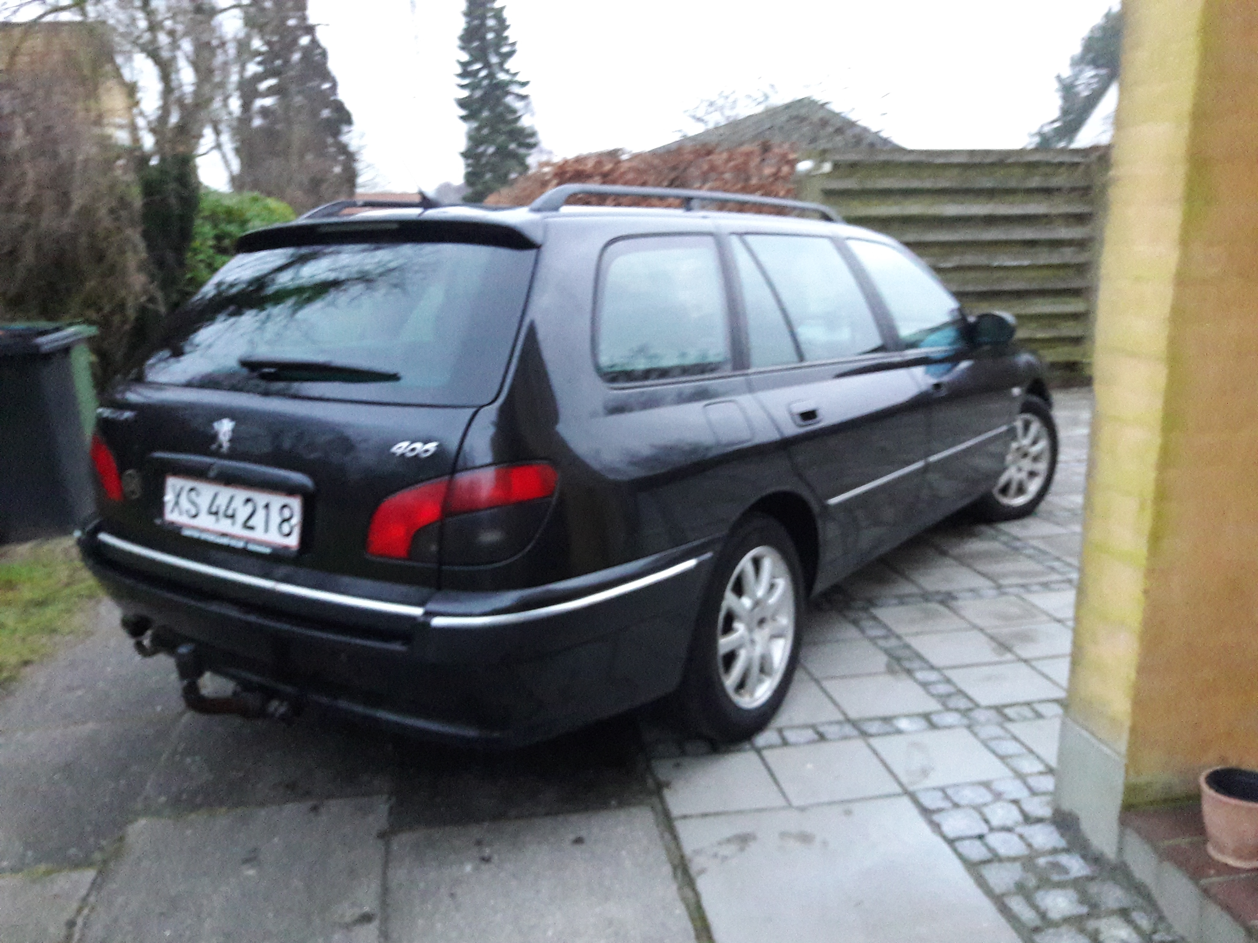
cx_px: 629
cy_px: 472
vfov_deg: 49.7
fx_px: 1018
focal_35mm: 28
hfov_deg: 63.4
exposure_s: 1/17
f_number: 1.9
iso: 640
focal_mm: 3.7
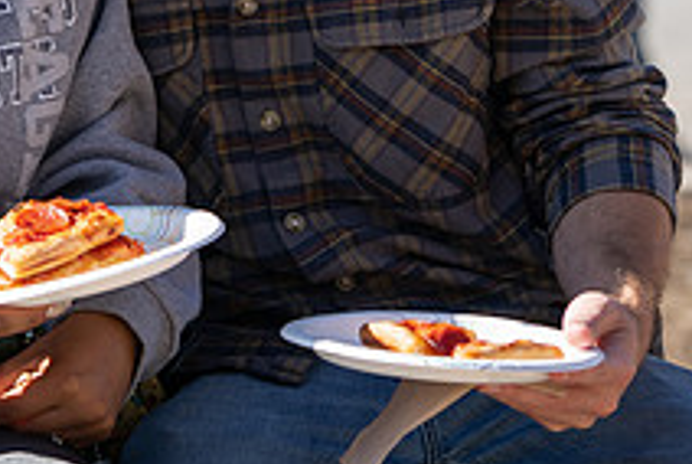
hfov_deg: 6.5
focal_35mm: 317
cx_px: -20
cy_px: -145
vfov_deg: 4.3
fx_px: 6102
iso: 80
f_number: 3.5
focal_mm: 116
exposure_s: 1/640
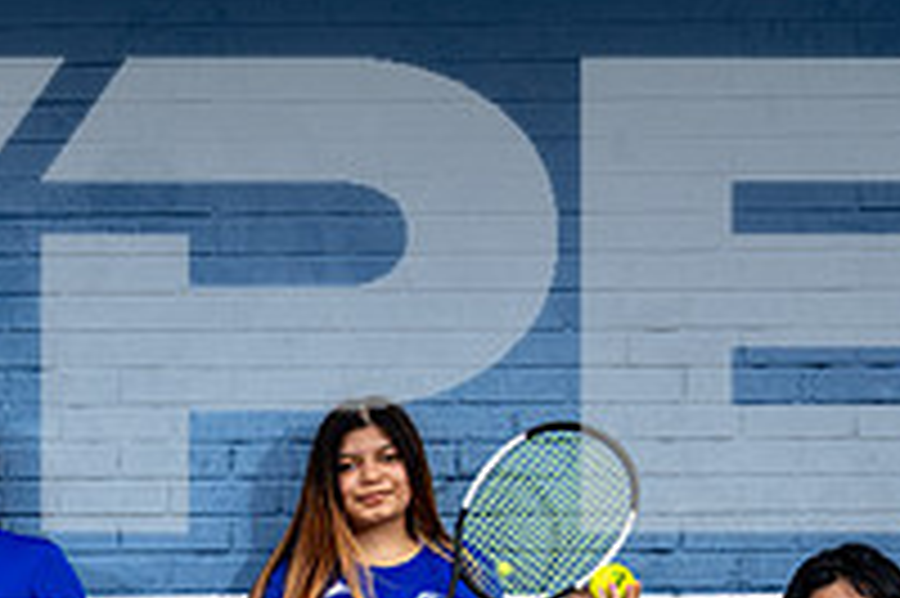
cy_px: 843
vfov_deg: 16.4
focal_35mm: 77
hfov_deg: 24.9
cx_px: -32
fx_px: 1923
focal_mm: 26
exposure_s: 1/125
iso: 100
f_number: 8
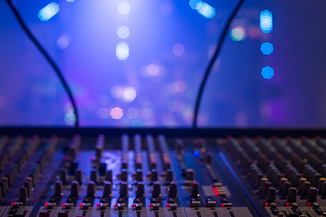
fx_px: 561
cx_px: 137
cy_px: 131
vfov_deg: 21.9
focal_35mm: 62
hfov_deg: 32.3
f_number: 4
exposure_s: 1/125
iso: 400
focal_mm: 50
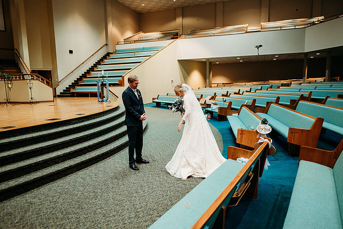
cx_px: 172
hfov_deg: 73.7
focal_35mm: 24
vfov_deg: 53.2
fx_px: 229
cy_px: 114
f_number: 1.8
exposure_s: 1/125
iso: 2000
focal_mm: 24
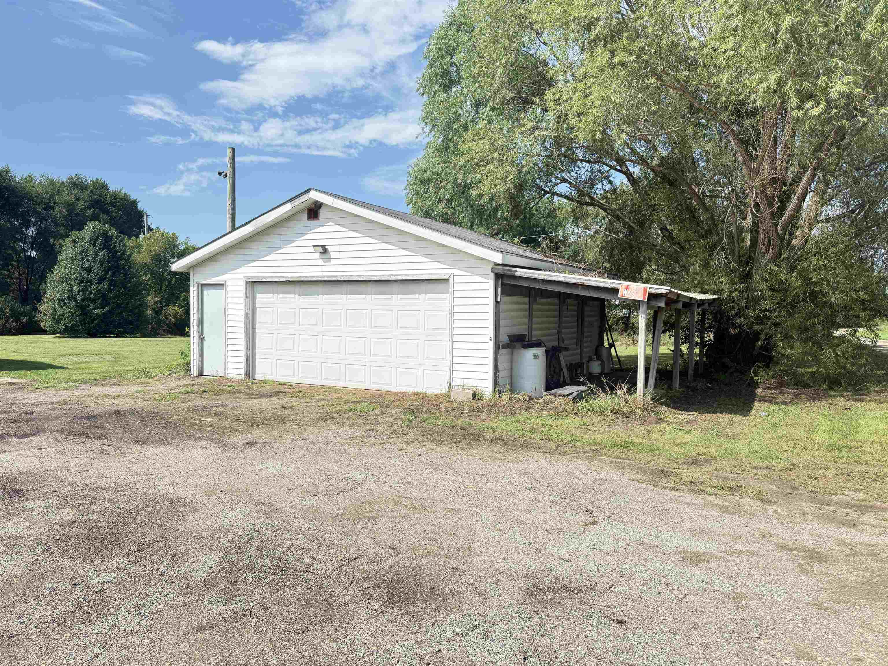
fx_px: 616
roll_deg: -0.4
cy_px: 333
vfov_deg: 56.8
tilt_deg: -2.3
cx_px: 444
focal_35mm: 24
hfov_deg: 71.6
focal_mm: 6.76
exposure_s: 1/2907
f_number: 1.78
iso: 100
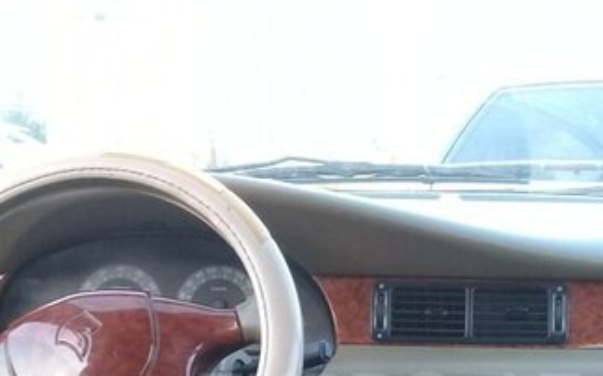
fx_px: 1100
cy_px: 401
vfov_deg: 18.7
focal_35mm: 67
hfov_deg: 30.5
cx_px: 391
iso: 64
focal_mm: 3.3
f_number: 2.2
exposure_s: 1/50
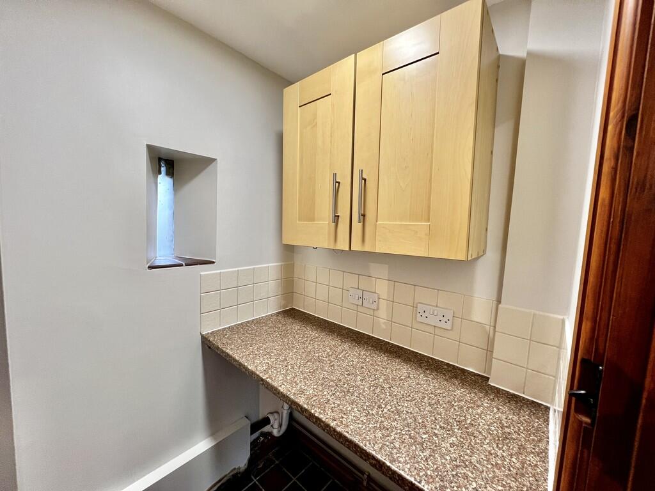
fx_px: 246
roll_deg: -1.9
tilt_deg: -5.1
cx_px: 328
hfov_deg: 106.2
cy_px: 246
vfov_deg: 89.9
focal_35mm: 13
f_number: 1.8
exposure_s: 1/100
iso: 125
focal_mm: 1.57
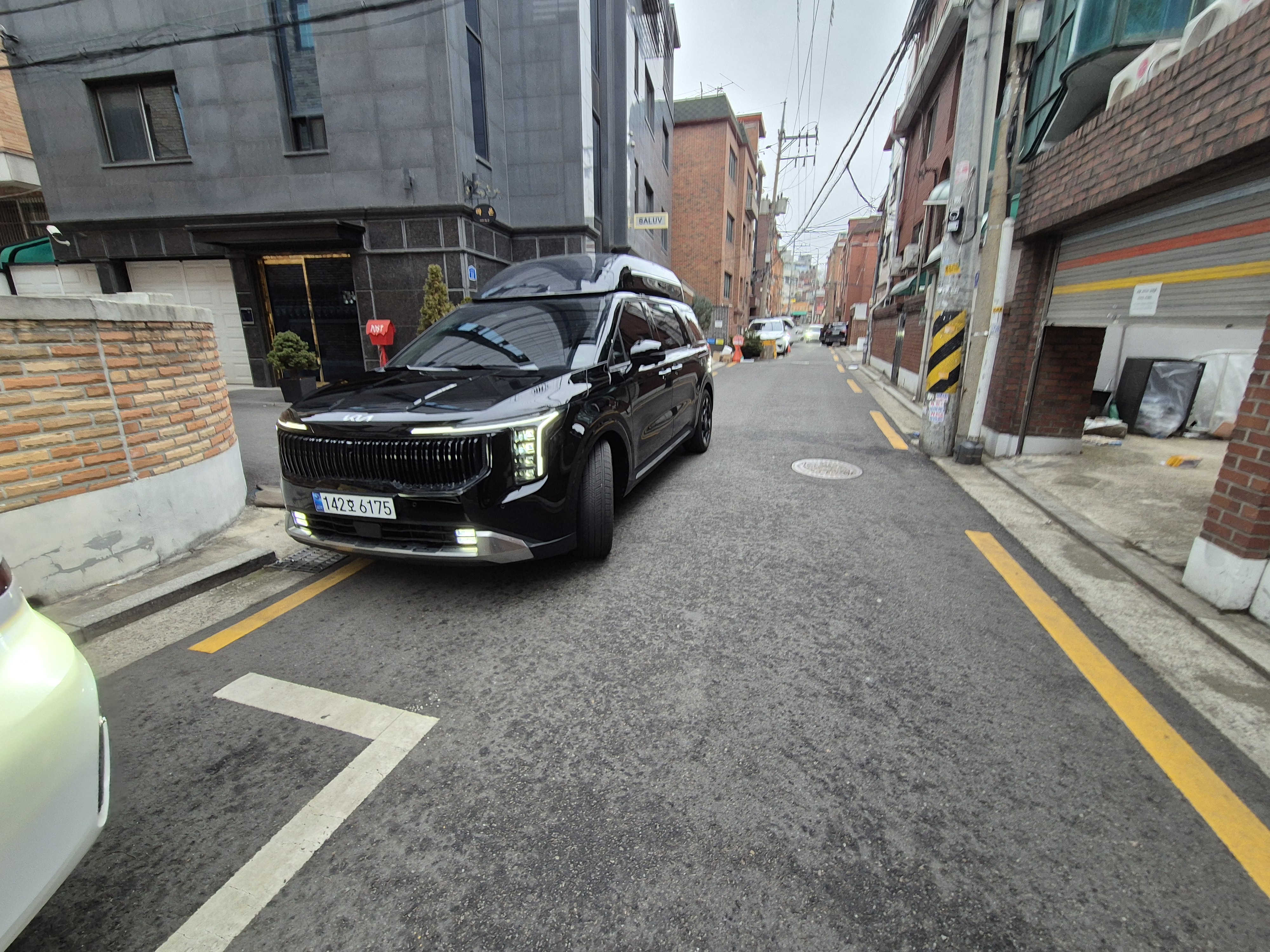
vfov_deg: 89.9
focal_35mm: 13
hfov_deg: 106.2
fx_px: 477
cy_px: 476
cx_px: 635
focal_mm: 2.2
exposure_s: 1/57
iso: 125
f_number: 2.2
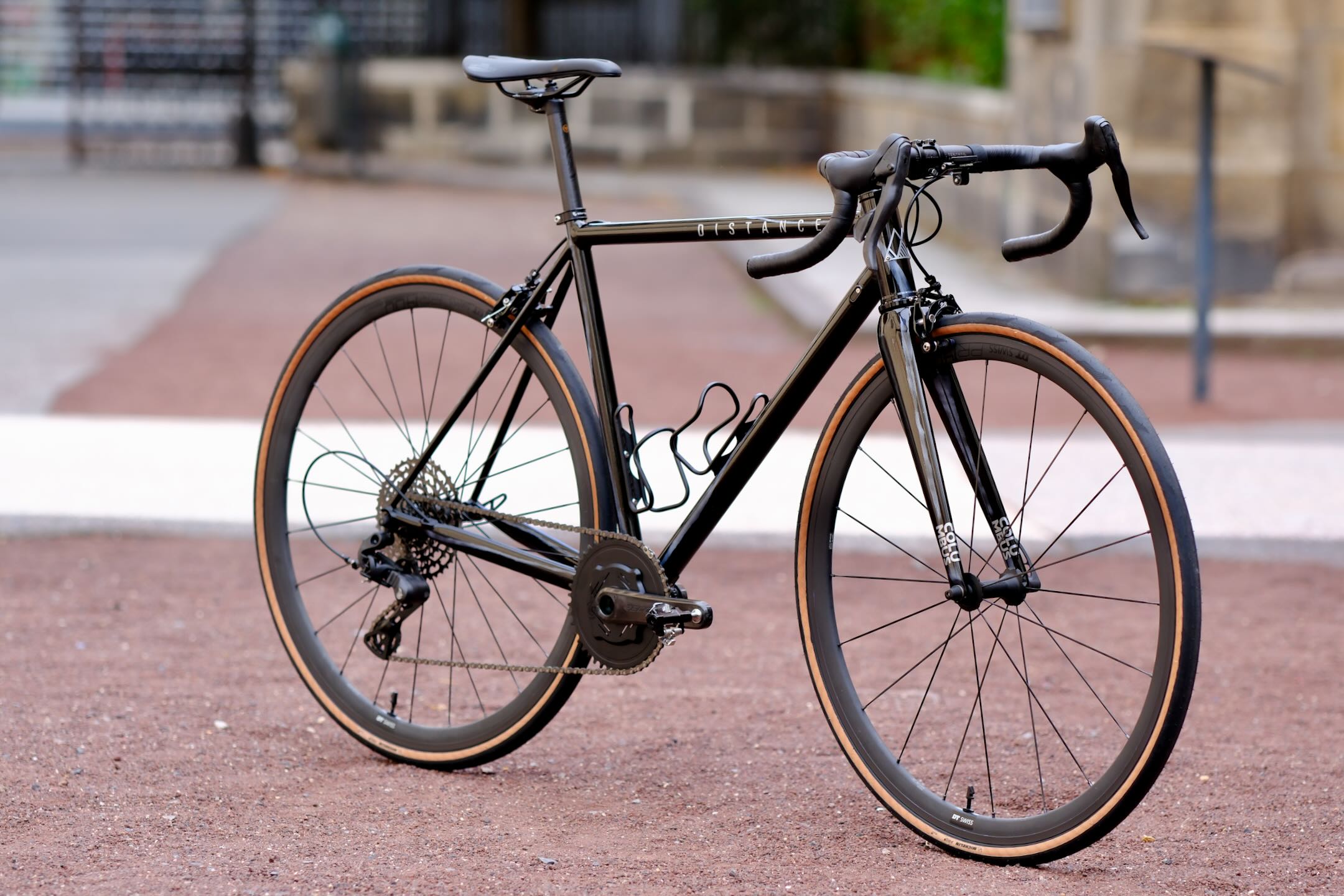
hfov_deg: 15.2
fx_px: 5040
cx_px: 672
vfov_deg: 10.2
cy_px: 448
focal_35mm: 135
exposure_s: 1/850
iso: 200
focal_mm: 90
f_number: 2.2
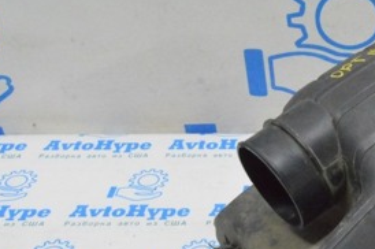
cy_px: 187
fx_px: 728
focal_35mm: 70
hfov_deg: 26.8
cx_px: 400
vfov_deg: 19.3
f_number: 20
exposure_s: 1/20
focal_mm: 20
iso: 6400
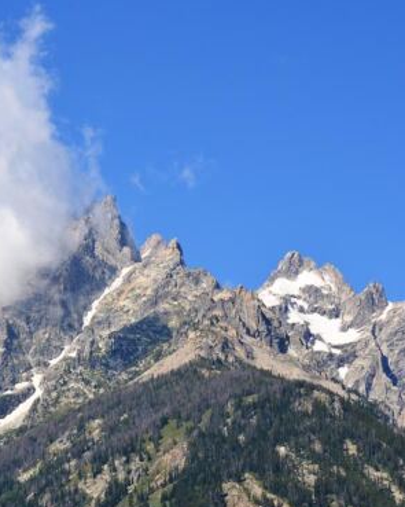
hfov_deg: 10.6
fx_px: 2188
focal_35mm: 146
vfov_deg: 13.2
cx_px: 124
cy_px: 244
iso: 200
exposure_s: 1/1000
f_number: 8
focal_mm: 60
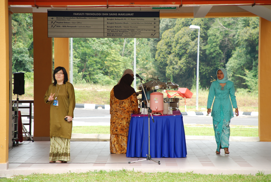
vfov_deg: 6.8
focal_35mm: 202
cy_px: 91
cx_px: 136
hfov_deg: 10.1
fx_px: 1528
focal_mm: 135
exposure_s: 1/100
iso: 200
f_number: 5.6
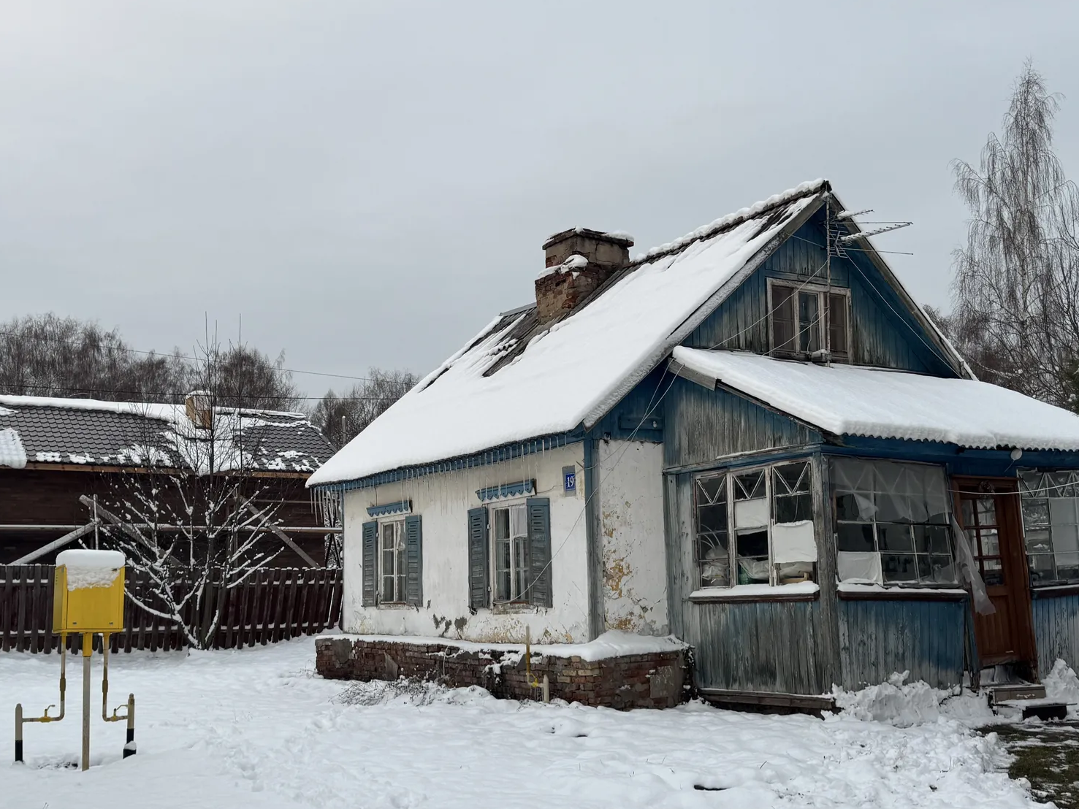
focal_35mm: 39
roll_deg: +3.6
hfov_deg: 47.8
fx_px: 1216
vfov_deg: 36.6
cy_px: 513
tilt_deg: +4.3
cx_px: 487
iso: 64
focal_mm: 6.76
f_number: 1.78
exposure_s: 1/121
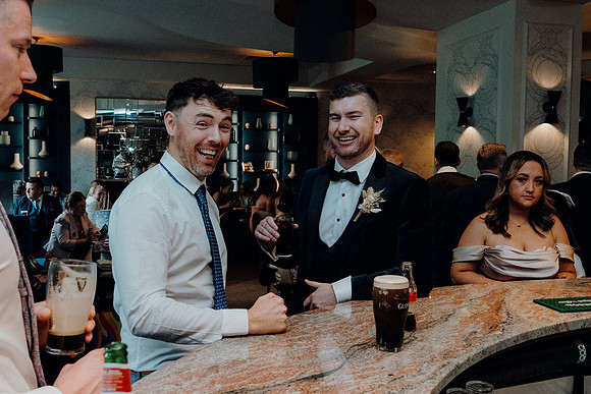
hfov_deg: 53.1
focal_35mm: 36
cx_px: 296
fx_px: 591
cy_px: 197
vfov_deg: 36.9
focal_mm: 24
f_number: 6.3
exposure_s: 1/160
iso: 2500
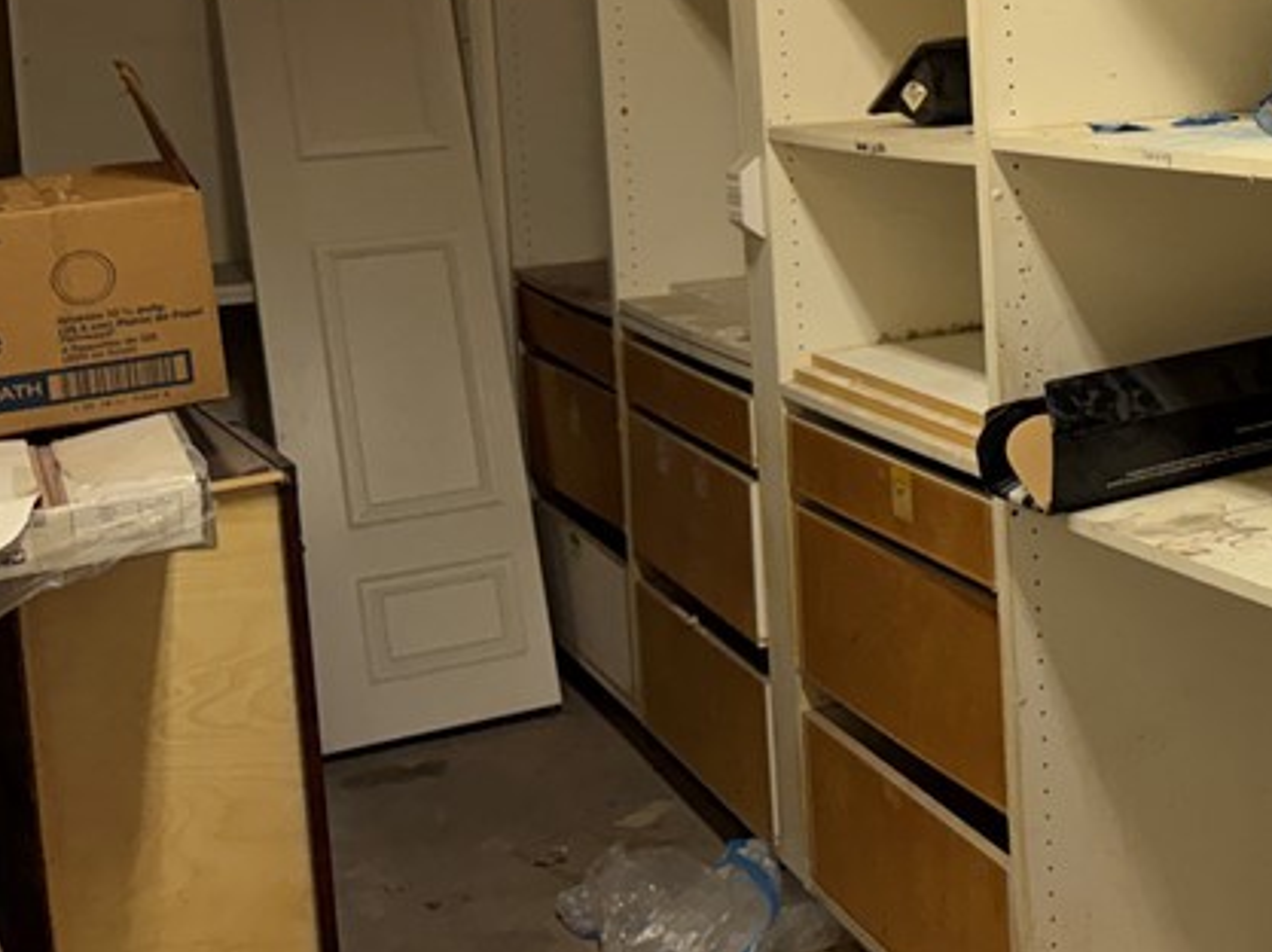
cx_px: 1482
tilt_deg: -3.7
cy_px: 101
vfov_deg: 24.1
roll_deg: +2.6
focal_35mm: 59
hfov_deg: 28.8
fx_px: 2166
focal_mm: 6.76
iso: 200
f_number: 1.78
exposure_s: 1/120
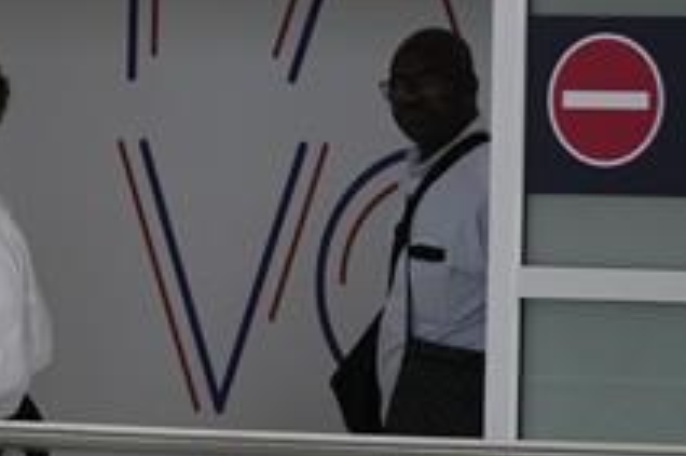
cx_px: -362
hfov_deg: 3.3
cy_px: 66
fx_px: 11729
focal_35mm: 616
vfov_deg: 2.2
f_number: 2.8
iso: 1600
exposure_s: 1/1000
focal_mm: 134
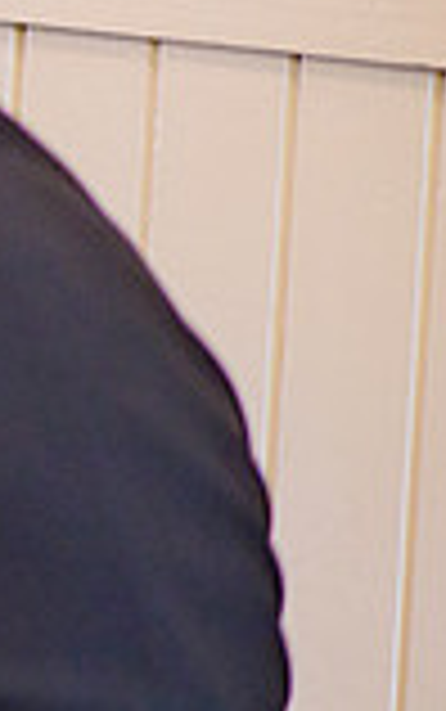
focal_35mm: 825
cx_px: -2280
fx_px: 16015
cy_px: 21
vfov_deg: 2.5
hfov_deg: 1.6
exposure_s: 1/125
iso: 200
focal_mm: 105
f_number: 1.8
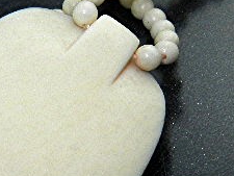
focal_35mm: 111
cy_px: 104
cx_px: 60
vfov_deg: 13.3
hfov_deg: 17.6
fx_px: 751
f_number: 7.4
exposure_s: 1/30
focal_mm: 7.1
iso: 160
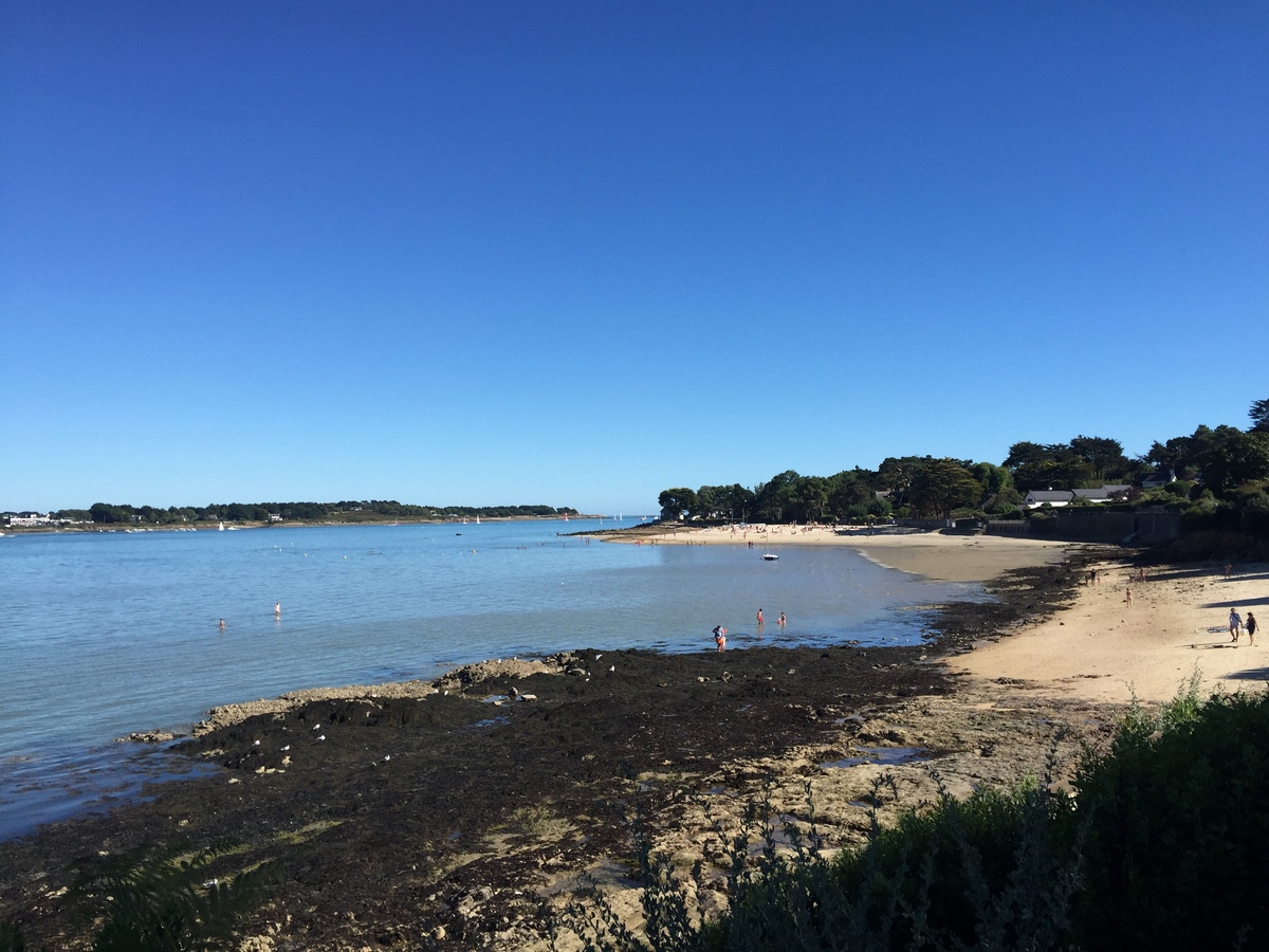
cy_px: 476
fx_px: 1063
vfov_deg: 48.2
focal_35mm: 29
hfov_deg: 61.7
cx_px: 634
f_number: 2.2
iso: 32
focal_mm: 4.15
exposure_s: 1/2083
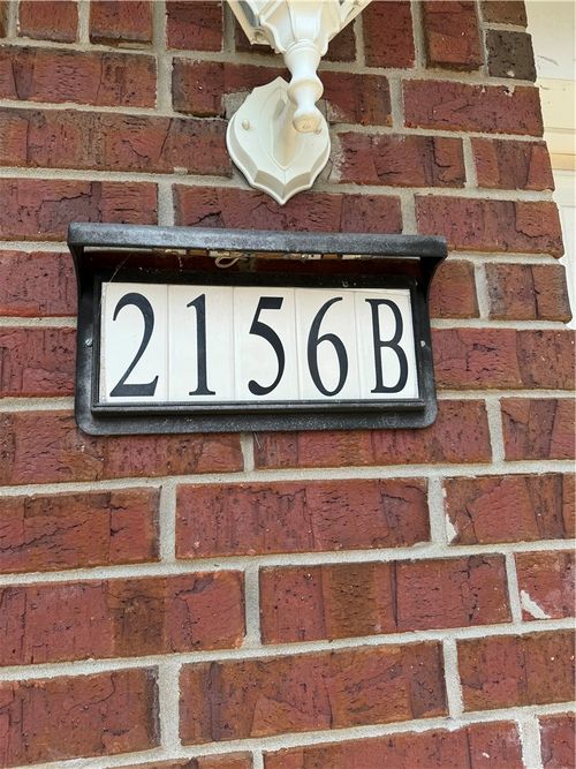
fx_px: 533
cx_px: 288
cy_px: 384
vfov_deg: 71.6
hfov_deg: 56.8
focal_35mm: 24
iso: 80
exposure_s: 1/1869
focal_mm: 6.76
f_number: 1.78
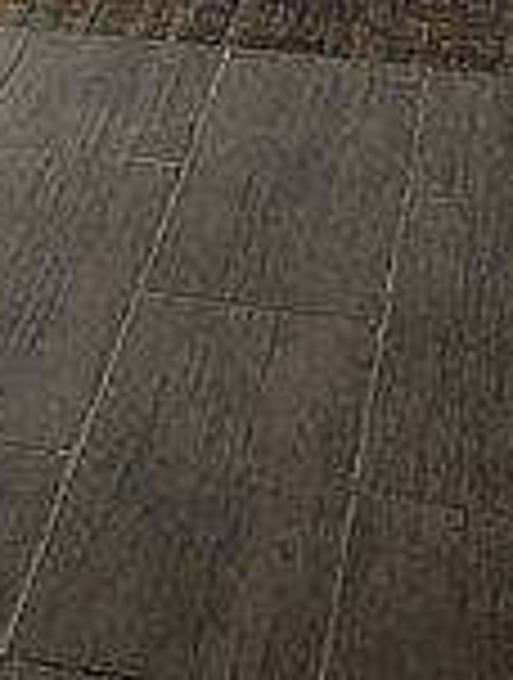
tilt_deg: -8.6
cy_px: -563
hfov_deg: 14.4
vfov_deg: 16.0
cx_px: 189
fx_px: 2027
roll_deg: -1.9
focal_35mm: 103
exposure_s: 1/122
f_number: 1.8
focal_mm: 4.25
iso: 32
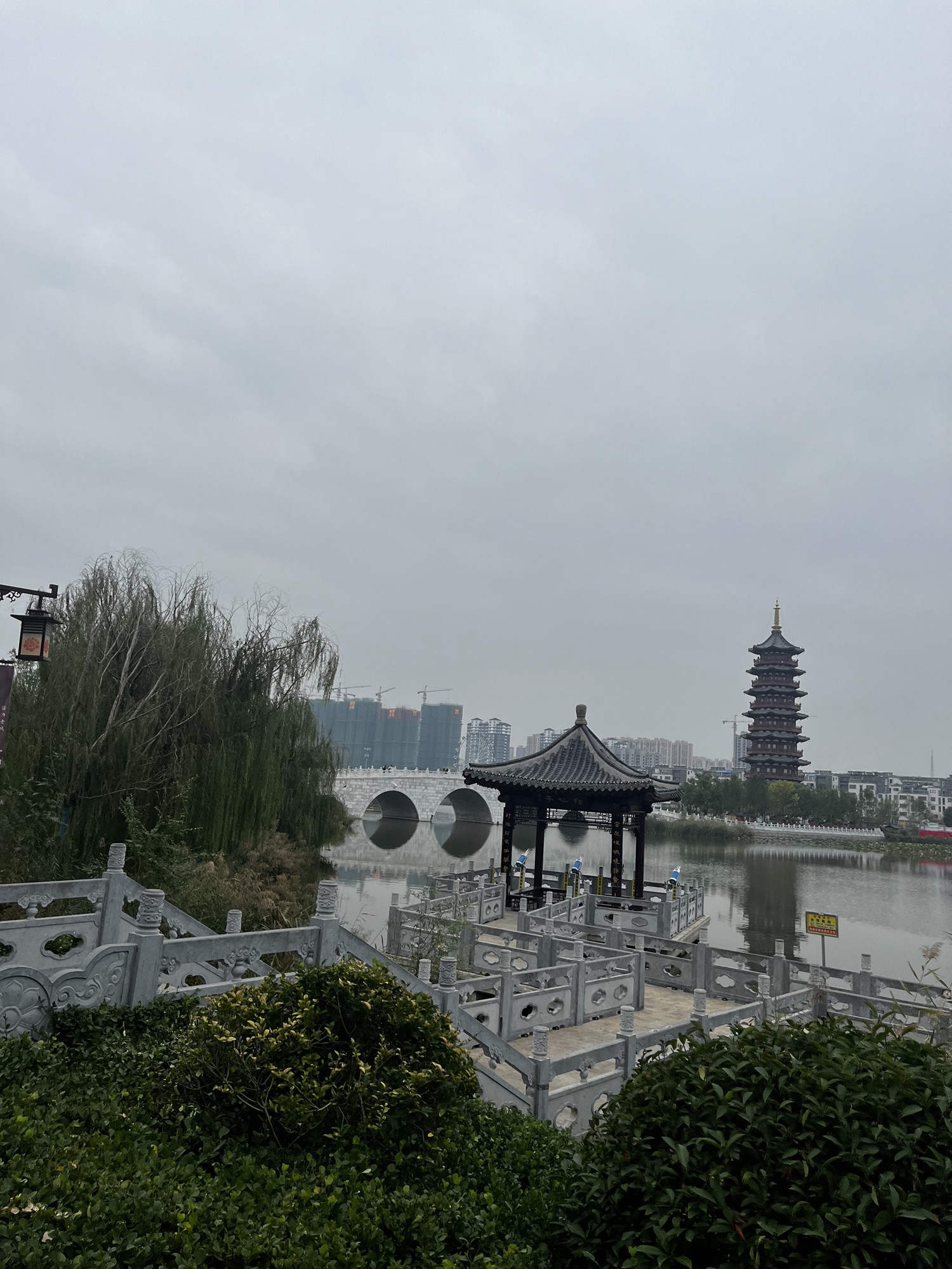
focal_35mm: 26
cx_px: 476
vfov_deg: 67.3
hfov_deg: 53.1
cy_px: 634
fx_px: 953
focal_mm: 5.1
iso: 50
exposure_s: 1/959
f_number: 1.6
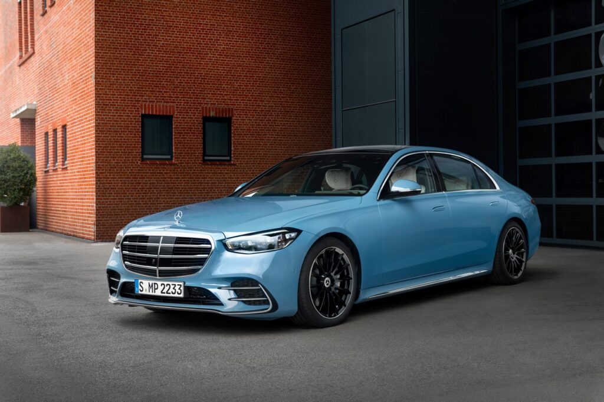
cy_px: 201
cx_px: 302
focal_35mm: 41
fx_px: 688
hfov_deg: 47.4
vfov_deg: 32.6
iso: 400
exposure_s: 1/160
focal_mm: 41
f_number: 5.6
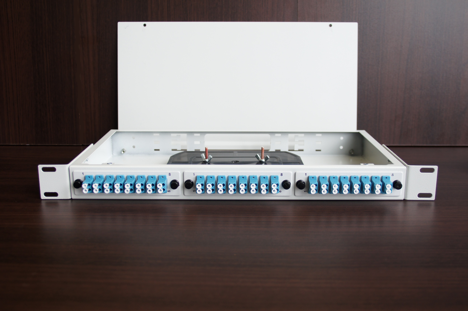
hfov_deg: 49.6
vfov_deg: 34.1
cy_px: 156
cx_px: 234
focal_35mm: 39
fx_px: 506
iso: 200
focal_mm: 26
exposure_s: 1/50
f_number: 4
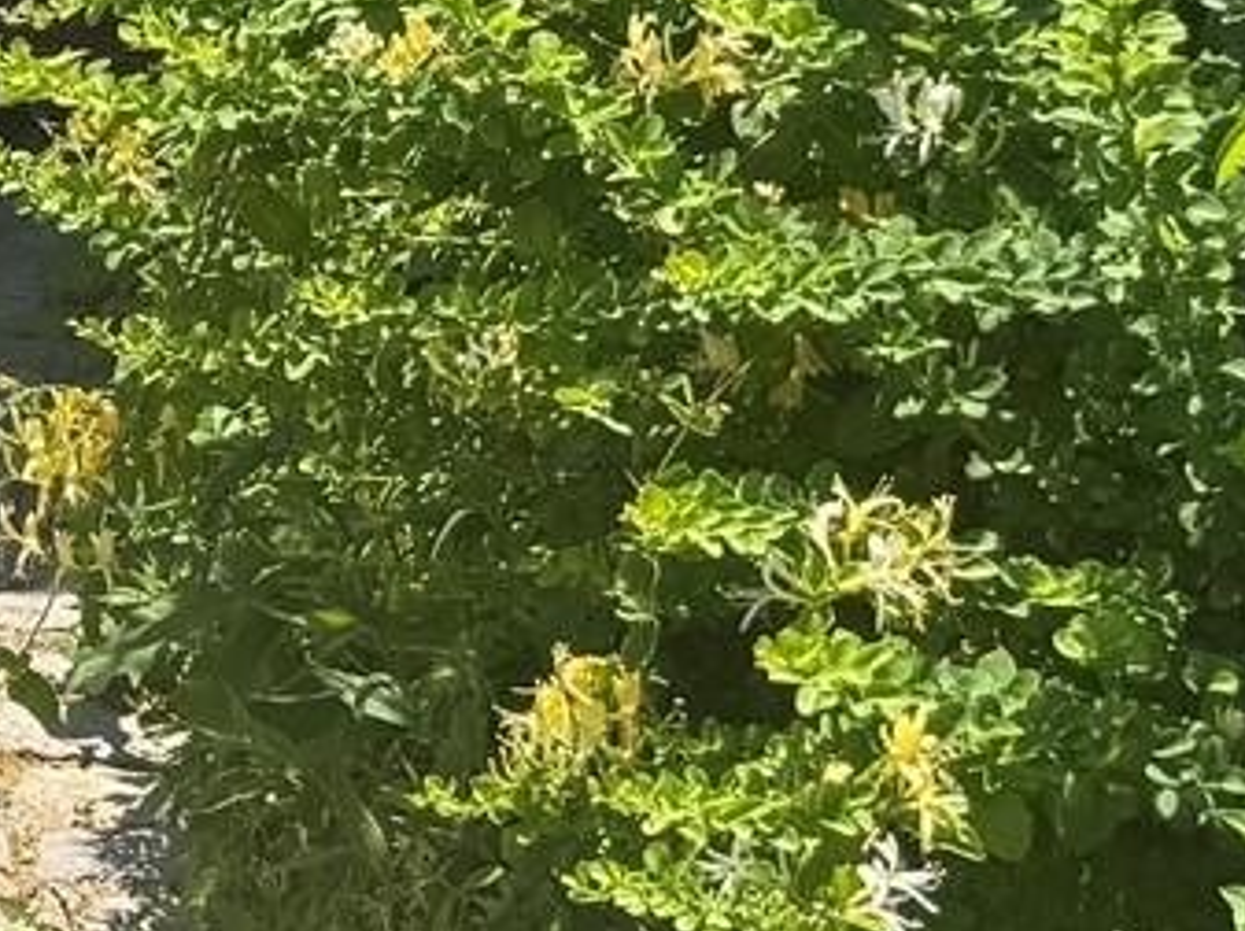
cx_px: -872
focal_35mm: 146
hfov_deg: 12.5
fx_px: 5245
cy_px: -177
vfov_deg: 10.0
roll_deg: +2.5
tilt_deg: -8.4
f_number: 1.78
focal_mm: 6.76
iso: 80
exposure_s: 1/2169
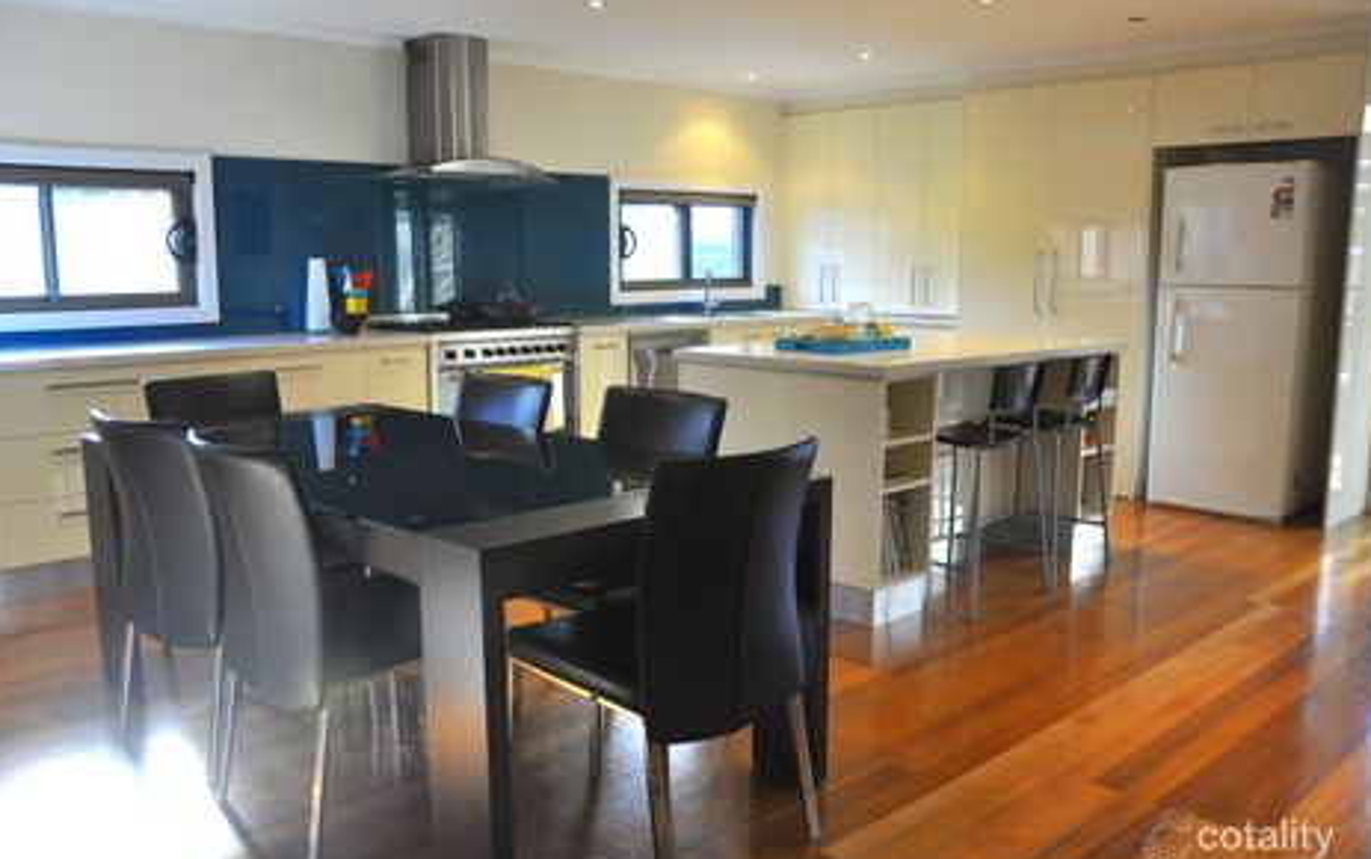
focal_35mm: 31
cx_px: 687
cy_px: 434
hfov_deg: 61.2
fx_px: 1159
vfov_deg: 40.7
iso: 800
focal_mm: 20
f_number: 4
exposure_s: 1/125
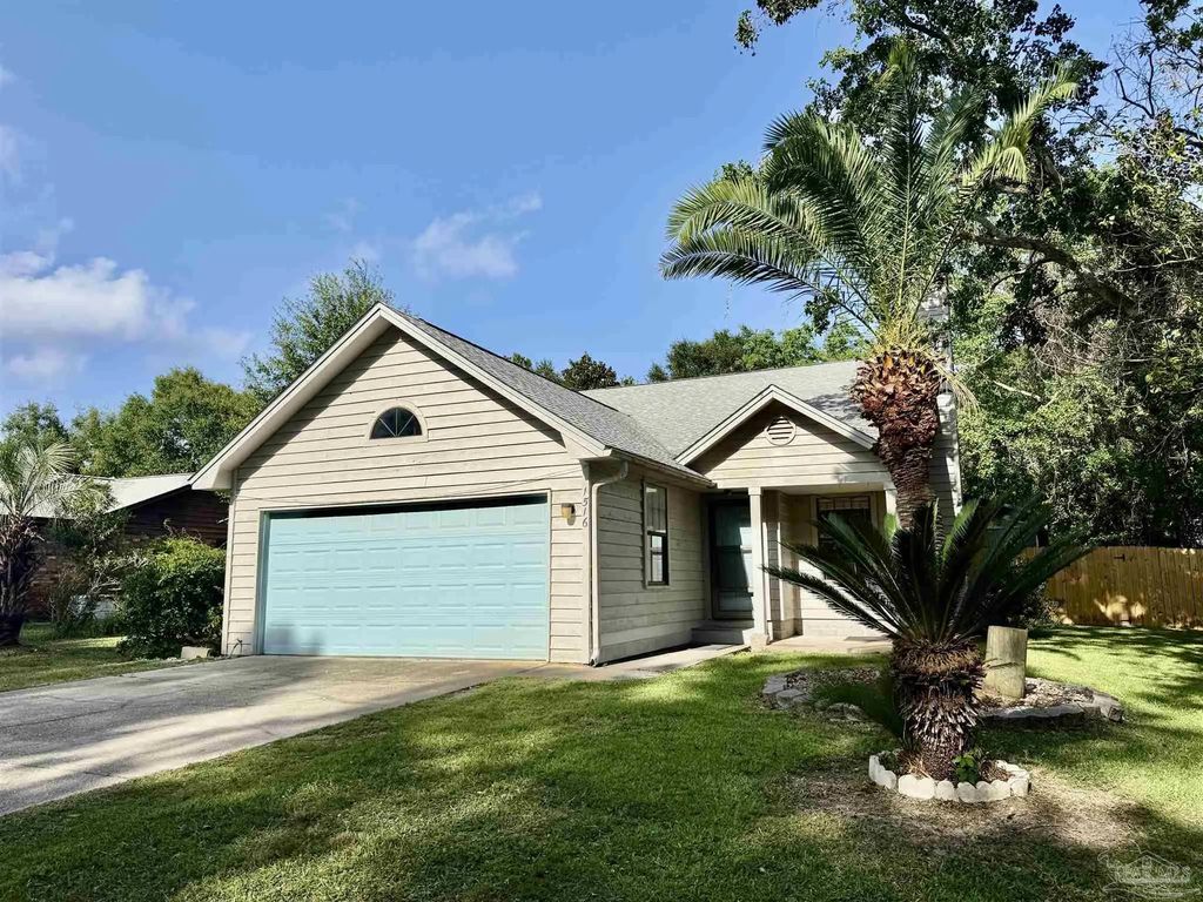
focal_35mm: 24
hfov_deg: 71.6
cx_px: 602
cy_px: 451
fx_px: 834
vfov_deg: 56.8
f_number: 1.78
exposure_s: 1/5319
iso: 80
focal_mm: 6.76
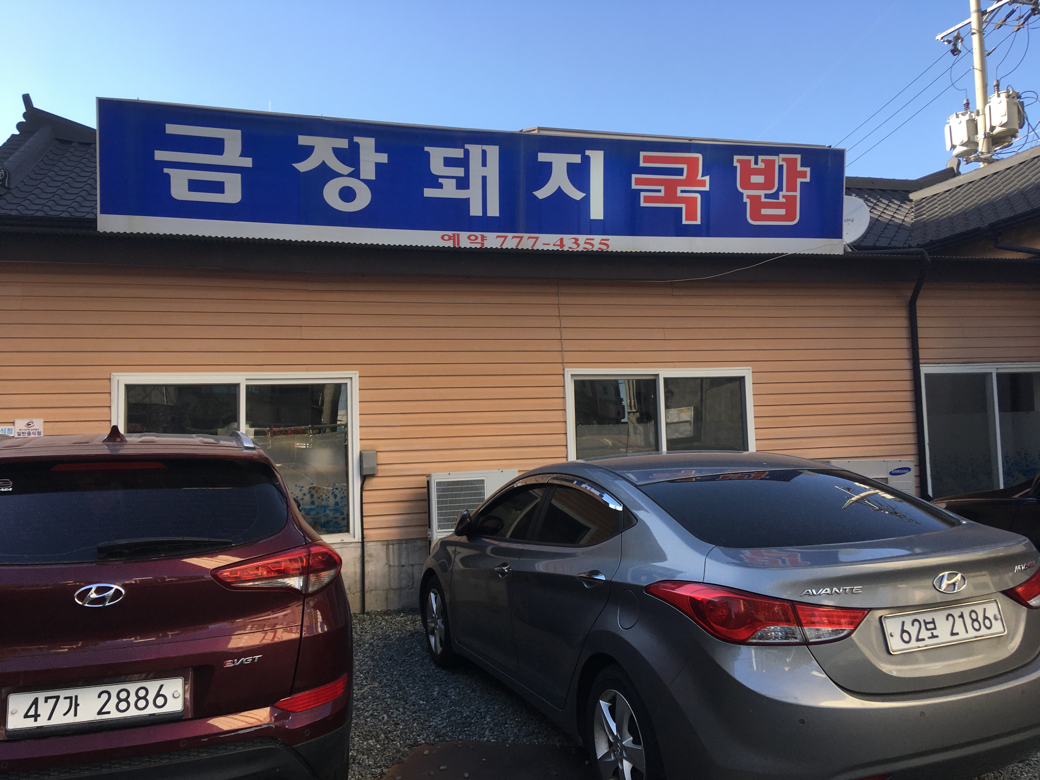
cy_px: 390
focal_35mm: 29
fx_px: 871
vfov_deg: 48.2
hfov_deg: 61.7
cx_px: 520
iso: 25
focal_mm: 4.15
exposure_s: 1/405
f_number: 2.2
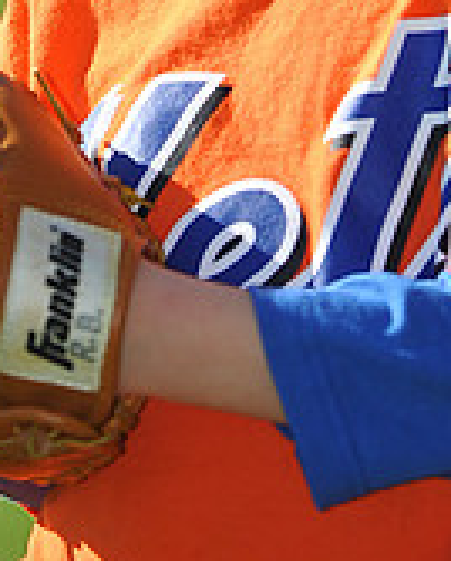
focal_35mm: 650
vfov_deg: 3.0
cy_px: -279
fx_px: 10825
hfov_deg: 2.4
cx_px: 172
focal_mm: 200
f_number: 4.5
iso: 200
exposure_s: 1/1000
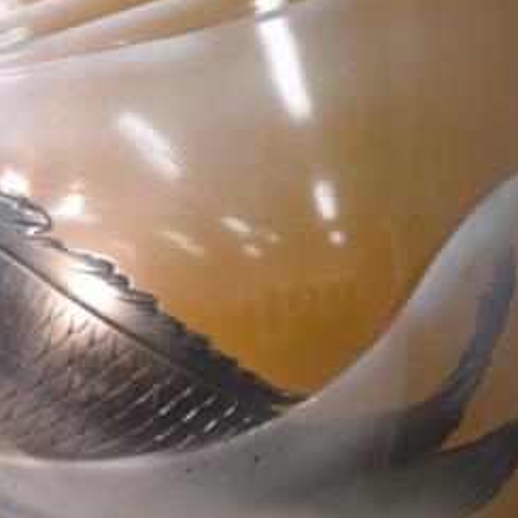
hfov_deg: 5.5
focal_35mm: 317
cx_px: 251
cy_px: 82
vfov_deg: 5.5
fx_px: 5367
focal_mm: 56
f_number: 4.8
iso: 400
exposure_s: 1/30
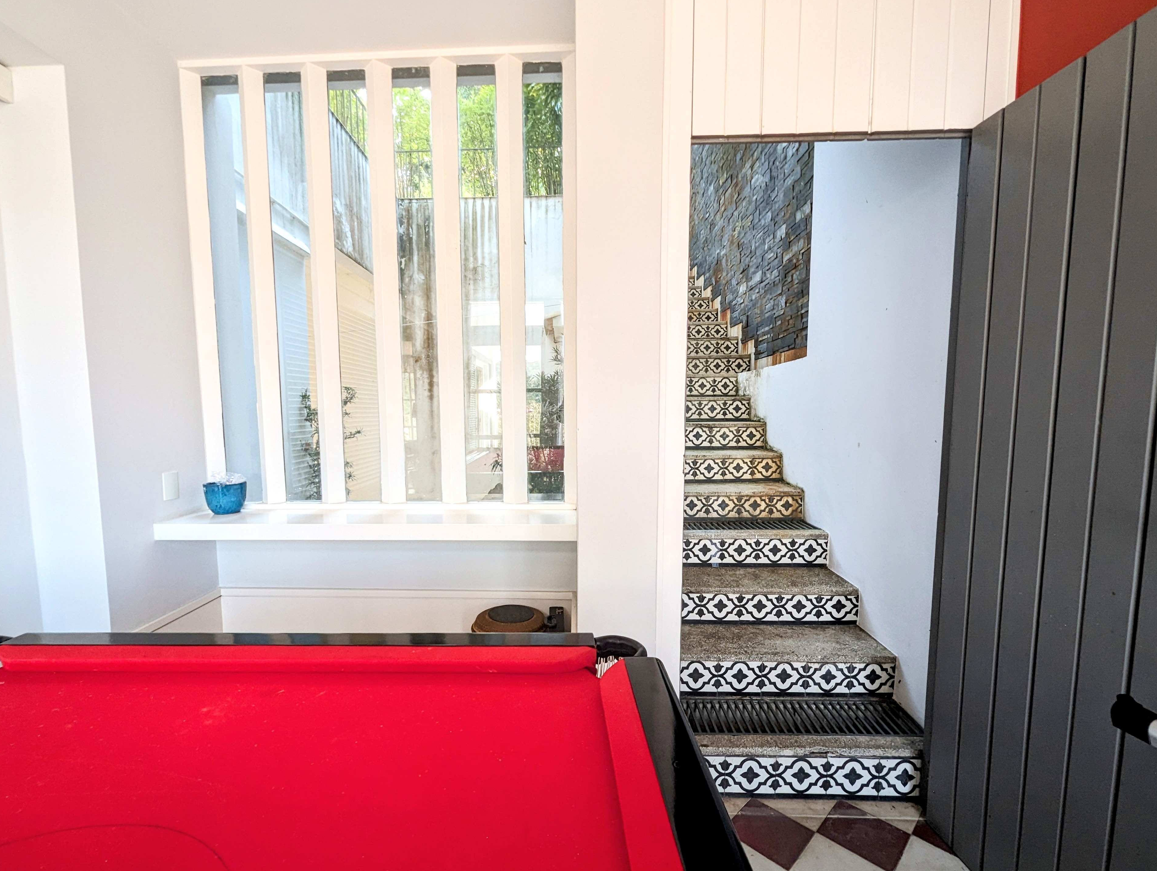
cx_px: 542
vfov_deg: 85.8
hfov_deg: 101.8
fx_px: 469
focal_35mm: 14
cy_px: 452
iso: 52
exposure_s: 1/31.7
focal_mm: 1.95
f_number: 2.2
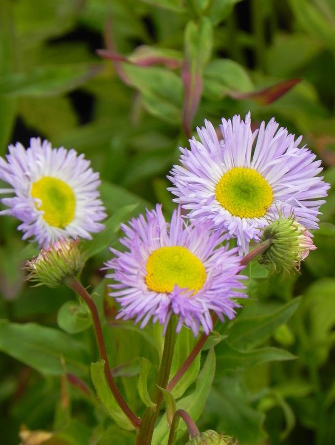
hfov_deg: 6.0
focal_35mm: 247
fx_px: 3180
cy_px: 222
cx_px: 168
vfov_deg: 8.0
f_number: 5
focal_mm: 44
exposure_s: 1/500
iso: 160
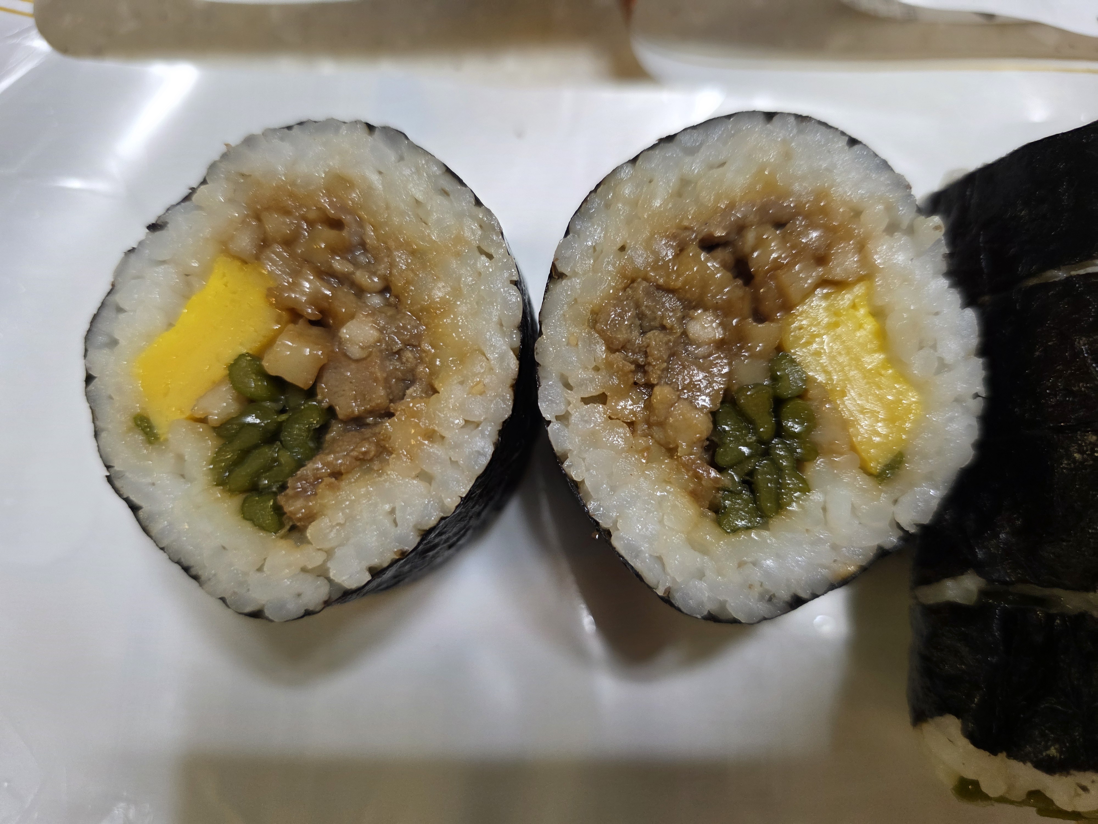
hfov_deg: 73.9
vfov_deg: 58.9
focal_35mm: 23
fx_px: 730
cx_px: 549
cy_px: 412
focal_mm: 6.3
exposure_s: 1/120
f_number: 1.7
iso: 160
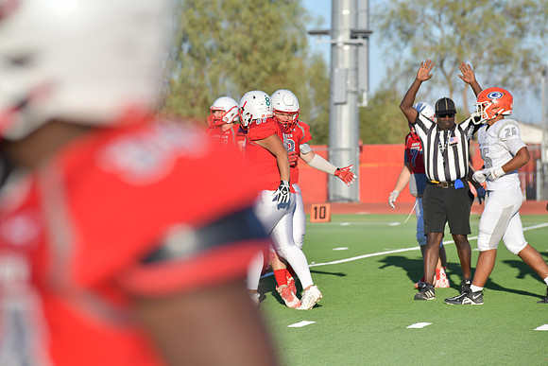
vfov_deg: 6.9
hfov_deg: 10.3
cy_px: 183
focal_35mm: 200
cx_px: 274
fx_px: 3045
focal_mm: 200
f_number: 5.6
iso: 450
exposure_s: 1/3200
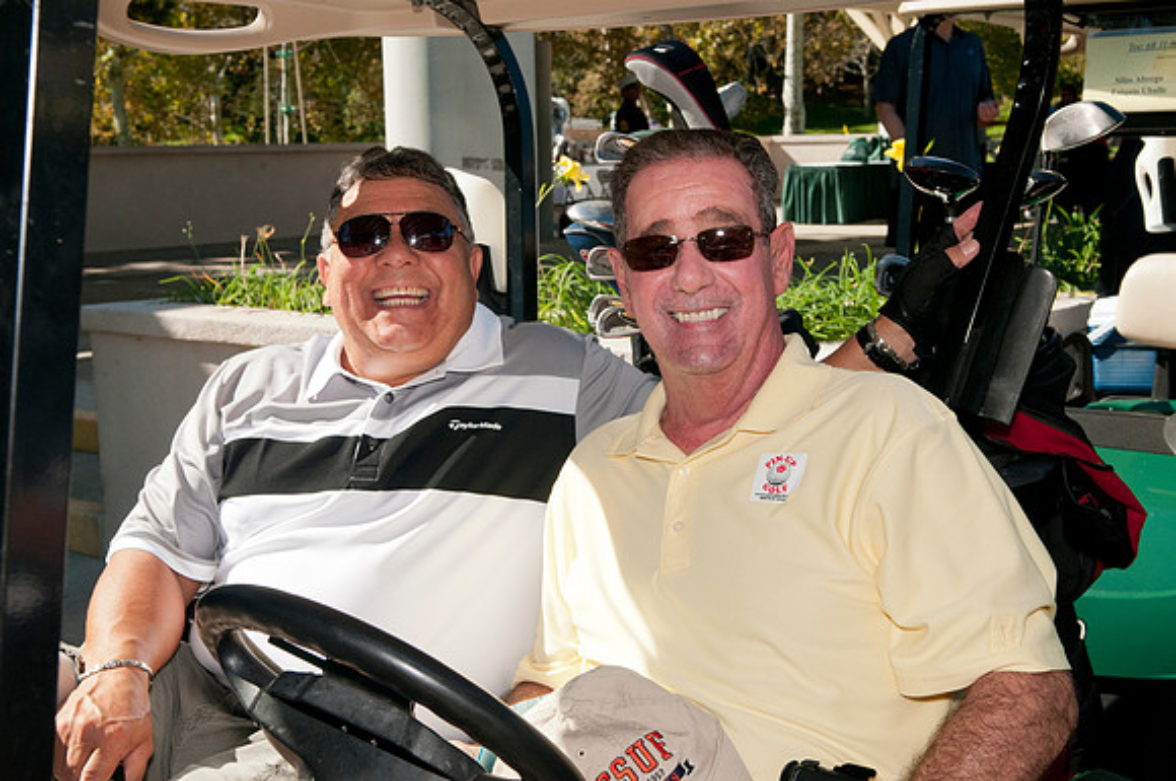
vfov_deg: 28.0
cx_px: 588
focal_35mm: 48
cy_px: 390
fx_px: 1566
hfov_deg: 41.2
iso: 400
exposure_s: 1/200
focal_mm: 32
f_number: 9
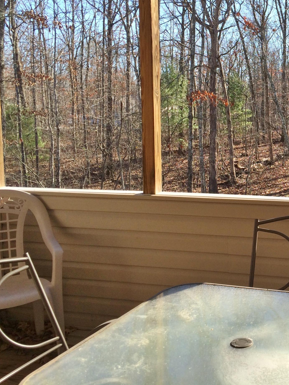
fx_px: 523
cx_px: 296
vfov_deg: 40.3
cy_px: 153
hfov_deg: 28.7
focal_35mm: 47
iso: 32
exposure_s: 1/622
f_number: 2.2
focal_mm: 4.15
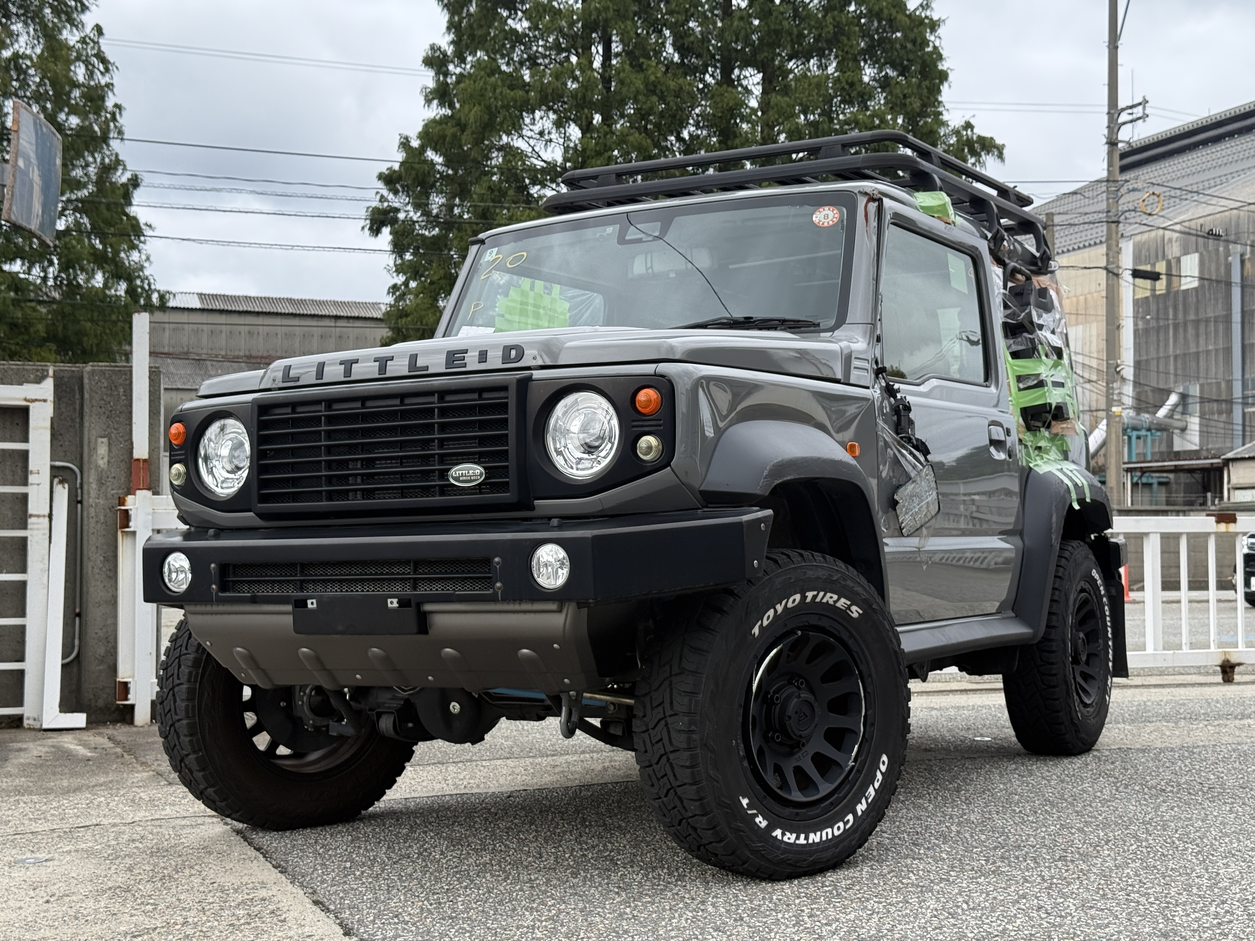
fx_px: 1740
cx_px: 628
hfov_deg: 39.7
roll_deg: -0.5
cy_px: 470
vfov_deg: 30.3
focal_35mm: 48
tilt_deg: +2.8
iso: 80
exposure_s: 1/1642
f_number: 1.78
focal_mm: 6.76
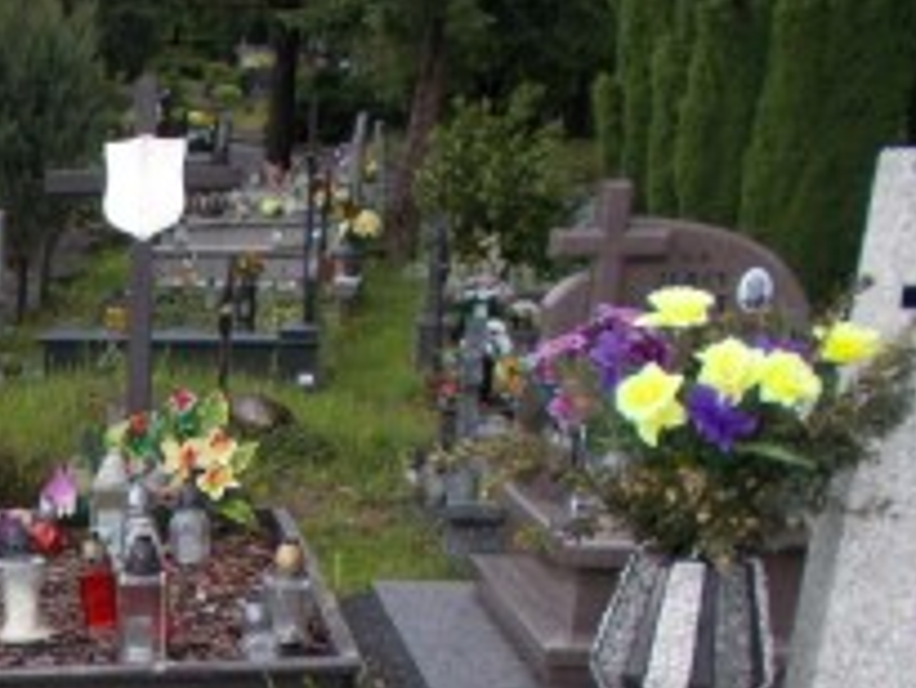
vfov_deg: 17.1
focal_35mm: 81
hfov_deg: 21.8
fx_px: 2145
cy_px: 911
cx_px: -268
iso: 80
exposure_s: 1/125
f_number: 3.2
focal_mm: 4.6
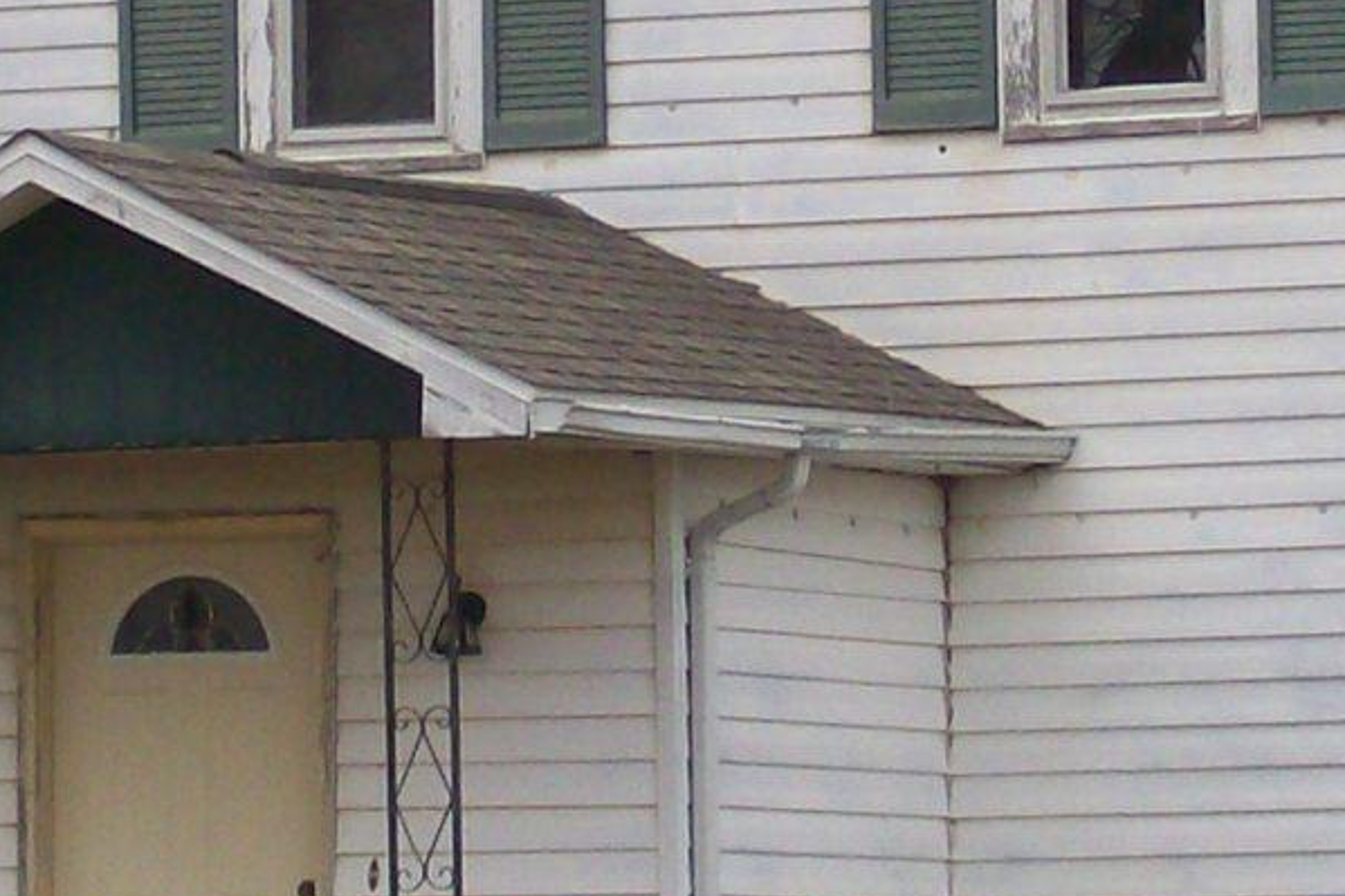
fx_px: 12997
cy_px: 245
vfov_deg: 3.9
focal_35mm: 348
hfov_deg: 5.9
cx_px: 698
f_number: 4.3
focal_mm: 14.3
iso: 80
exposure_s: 1/241
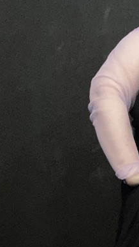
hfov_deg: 12.9
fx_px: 602
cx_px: 153
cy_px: 156
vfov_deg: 23.1
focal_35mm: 92
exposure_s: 1/22
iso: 250
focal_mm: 2.87
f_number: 2.2
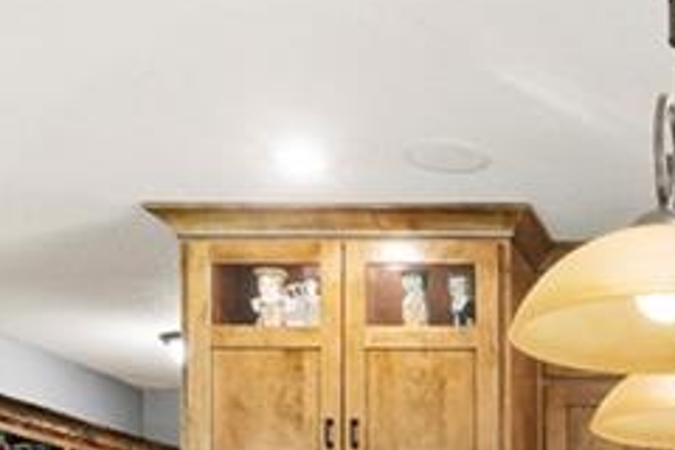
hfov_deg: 27.0
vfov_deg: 18.3
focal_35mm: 64
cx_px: 852
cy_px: 714
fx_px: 1200
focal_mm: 10
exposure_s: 1/2
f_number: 8
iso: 400
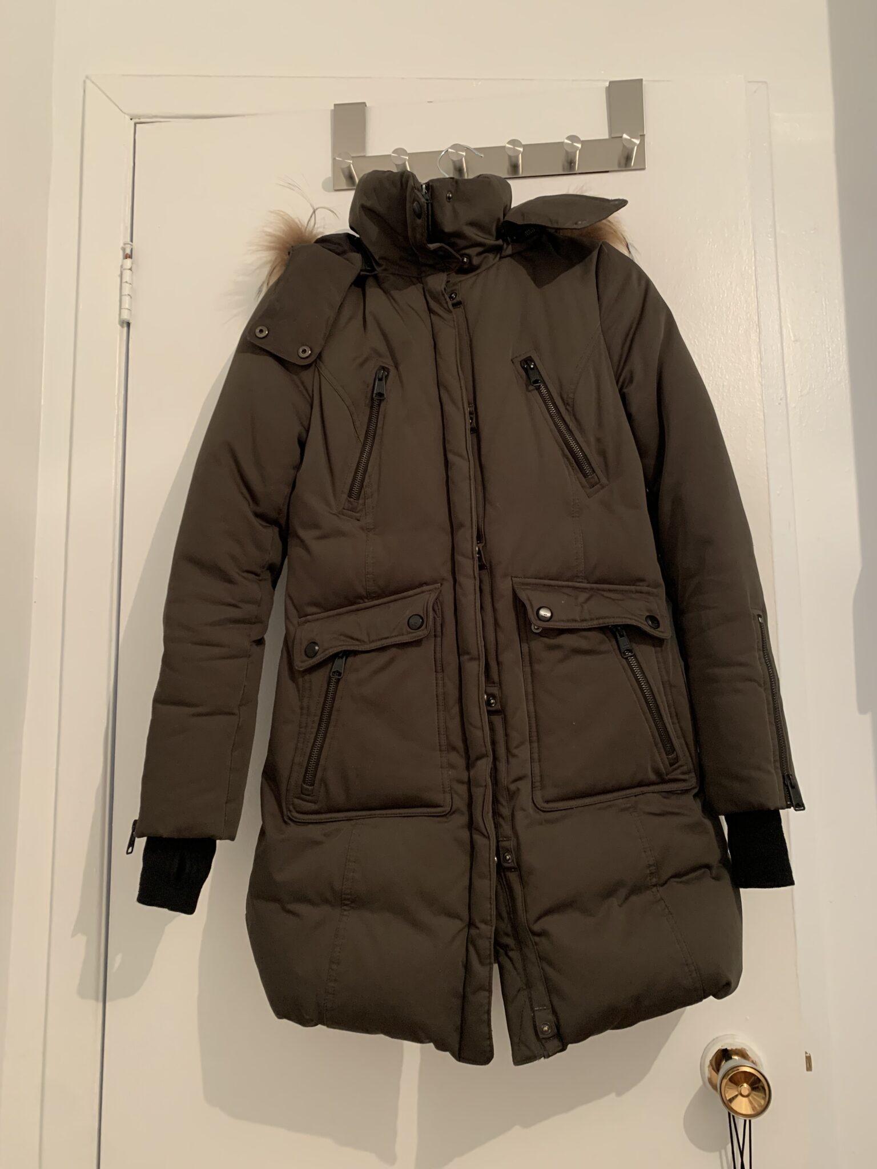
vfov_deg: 67.3
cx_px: 438
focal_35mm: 26
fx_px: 878
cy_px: 584
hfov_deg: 53.1
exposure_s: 1/40
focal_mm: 4.25
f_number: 1.8
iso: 250
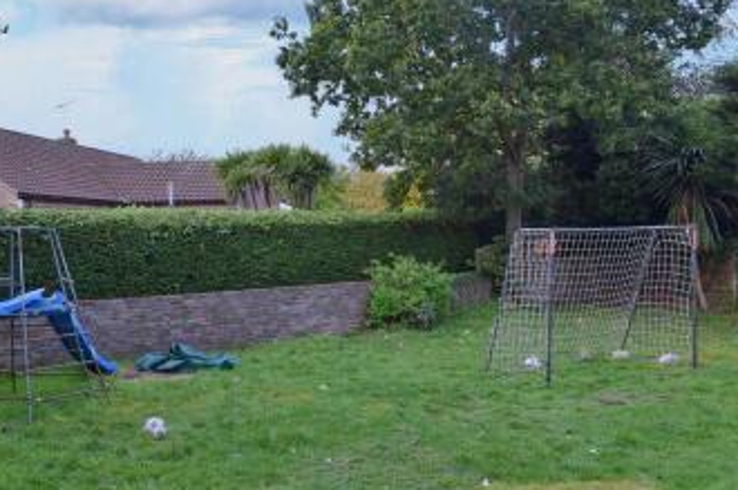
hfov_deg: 49.1
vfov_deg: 33.9
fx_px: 798
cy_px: 312
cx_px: 273
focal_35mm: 39
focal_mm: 18
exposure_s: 1/250
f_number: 8
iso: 360
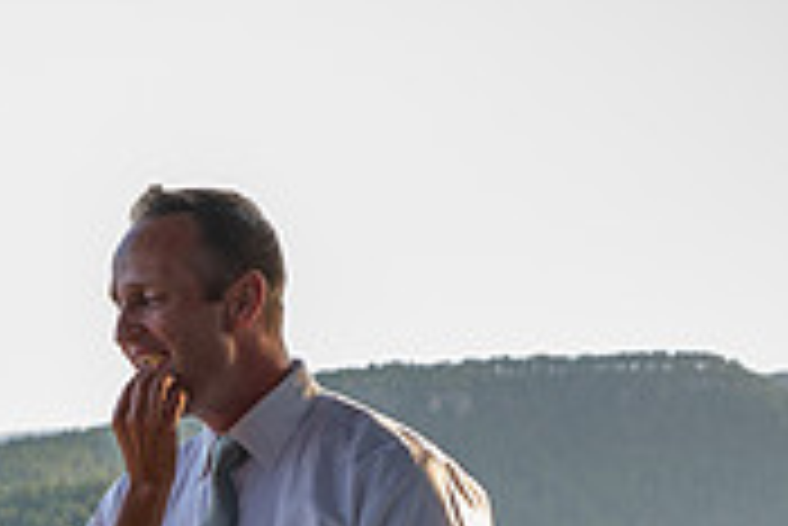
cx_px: 18
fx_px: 2541
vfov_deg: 11.8
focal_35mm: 116
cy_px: 479
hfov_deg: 17.3
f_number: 3.5
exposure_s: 1/160
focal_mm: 35
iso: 250
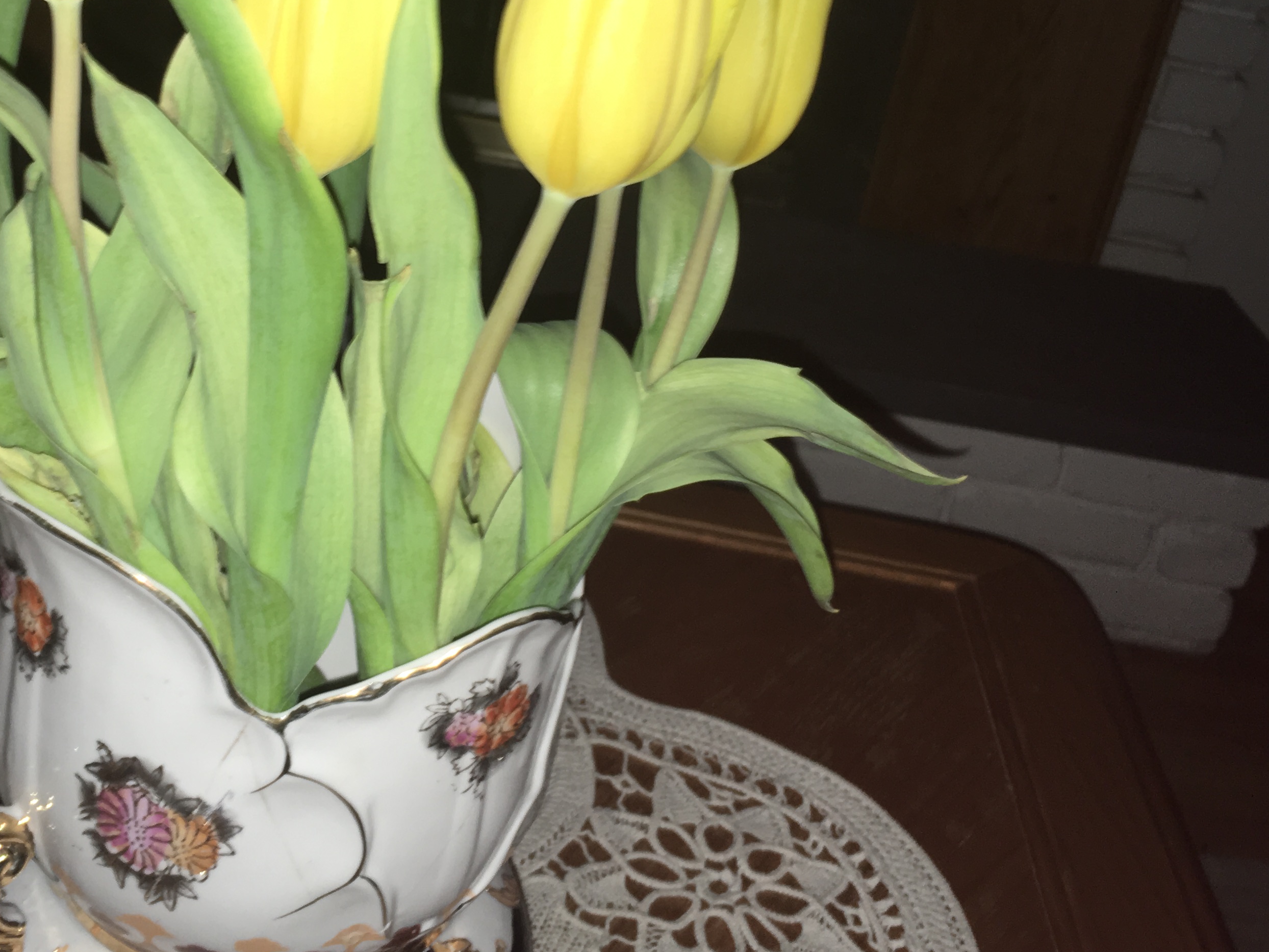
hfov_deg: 40.0
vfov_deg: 30.6
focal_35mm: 47
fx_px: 1723
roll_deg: -9.3
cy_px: 301
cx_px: 445
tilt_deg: -23.4
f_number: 2.2
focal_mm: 4.15
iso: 25
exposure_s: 1/17
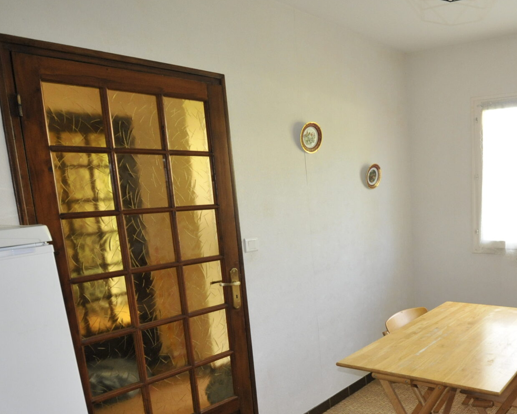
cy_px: 279
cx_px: 447
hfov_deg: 54.2
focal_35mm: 29
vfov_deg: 49.1
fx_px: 444
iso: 800
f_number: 5
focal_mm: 10
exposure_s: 1/80
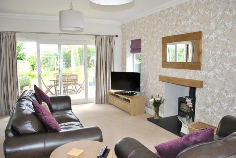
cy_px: 79
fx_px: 177
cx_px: 118
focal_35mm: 27
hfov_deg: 67.3
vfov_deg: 48.1
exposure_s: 1/100
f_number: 3.5
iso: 200
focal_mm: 18
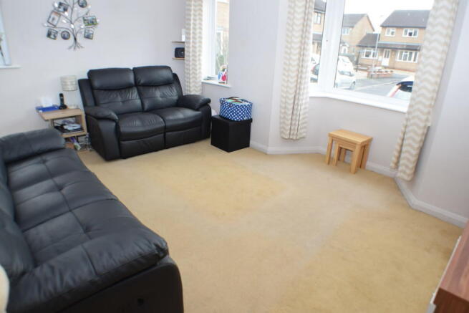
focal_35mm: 27
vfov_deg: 48.0
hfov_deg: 67.4
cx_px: 234
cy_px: 156
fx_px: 352
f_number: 6.3
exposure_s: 1/160
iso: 400
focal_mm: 18
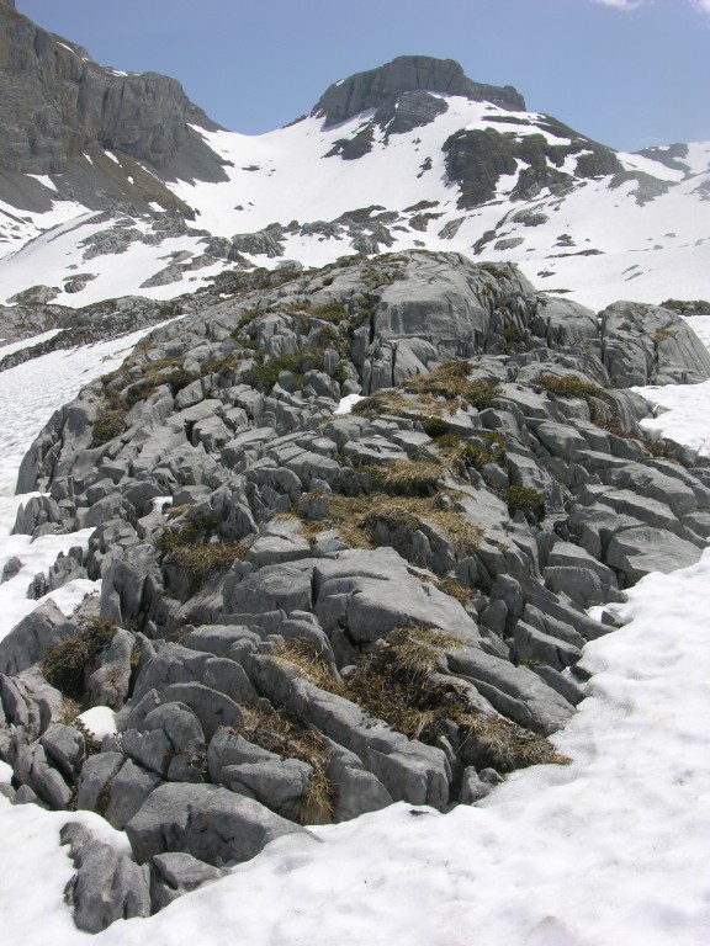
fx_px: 985
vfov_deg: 51.4
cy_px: 473
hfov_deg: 39.7
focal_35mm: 36
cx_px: 355
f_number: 8
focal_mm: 9.2
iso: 50
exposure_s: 1/246
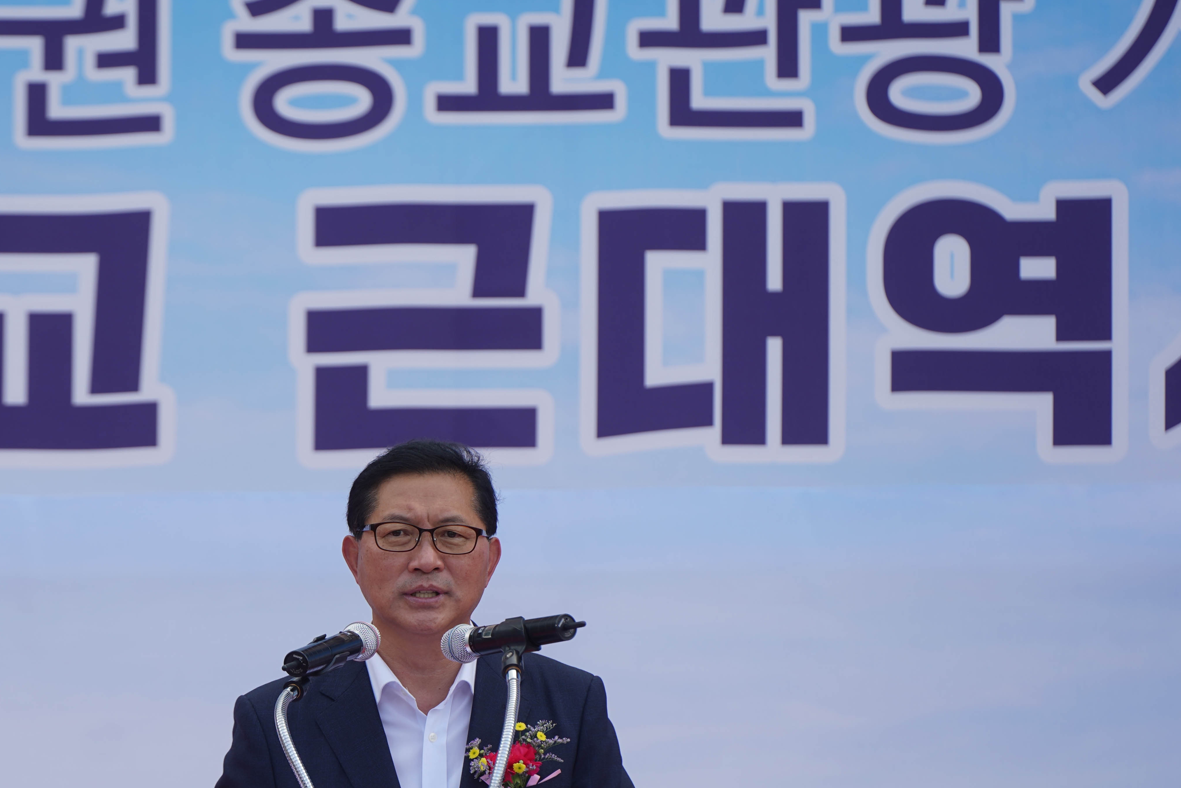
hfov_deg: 7.7
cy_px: 566
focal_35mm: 266
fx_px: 8726
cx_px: 336
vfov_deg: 5.2
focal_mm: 180
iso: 50
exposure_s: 1/200
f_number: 4
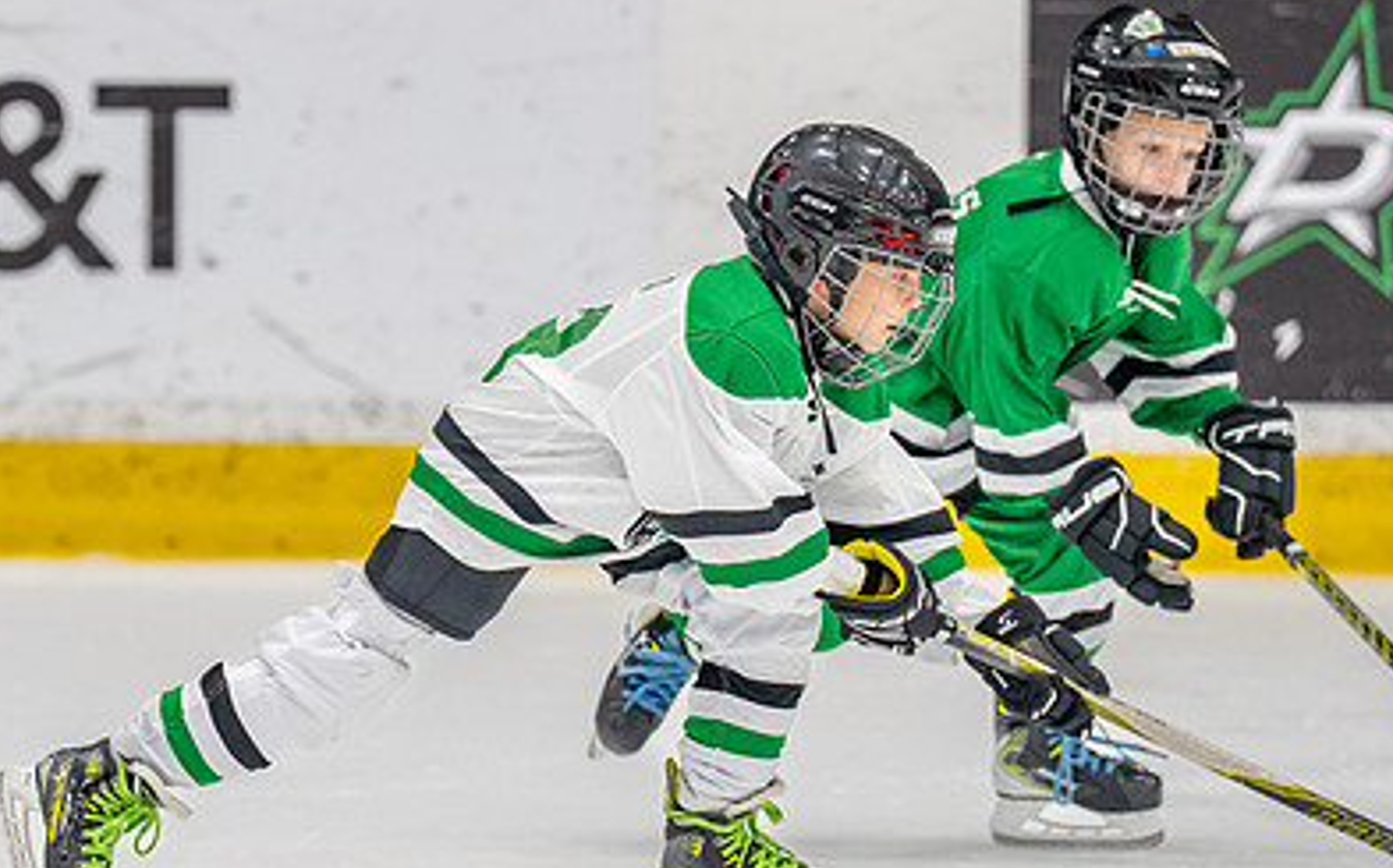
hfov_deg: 5.0
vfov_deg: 3.1
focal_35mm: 420
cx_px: 197
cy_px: 594
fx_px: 15933
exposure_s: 1/1250
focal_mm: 165
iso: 1000
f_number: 2.8
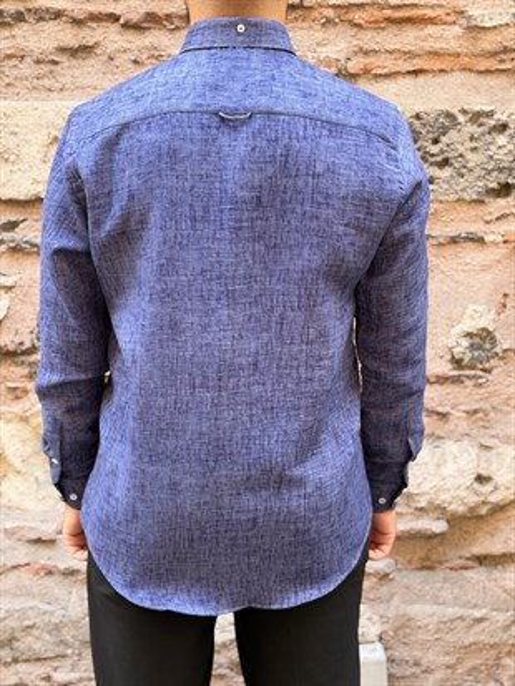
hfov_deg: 30.3
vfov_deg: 39.6
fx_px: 952
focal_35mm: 48
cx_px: 258
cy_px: 343
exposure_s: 1/121
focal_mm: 6.76
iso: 80
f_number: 1.78
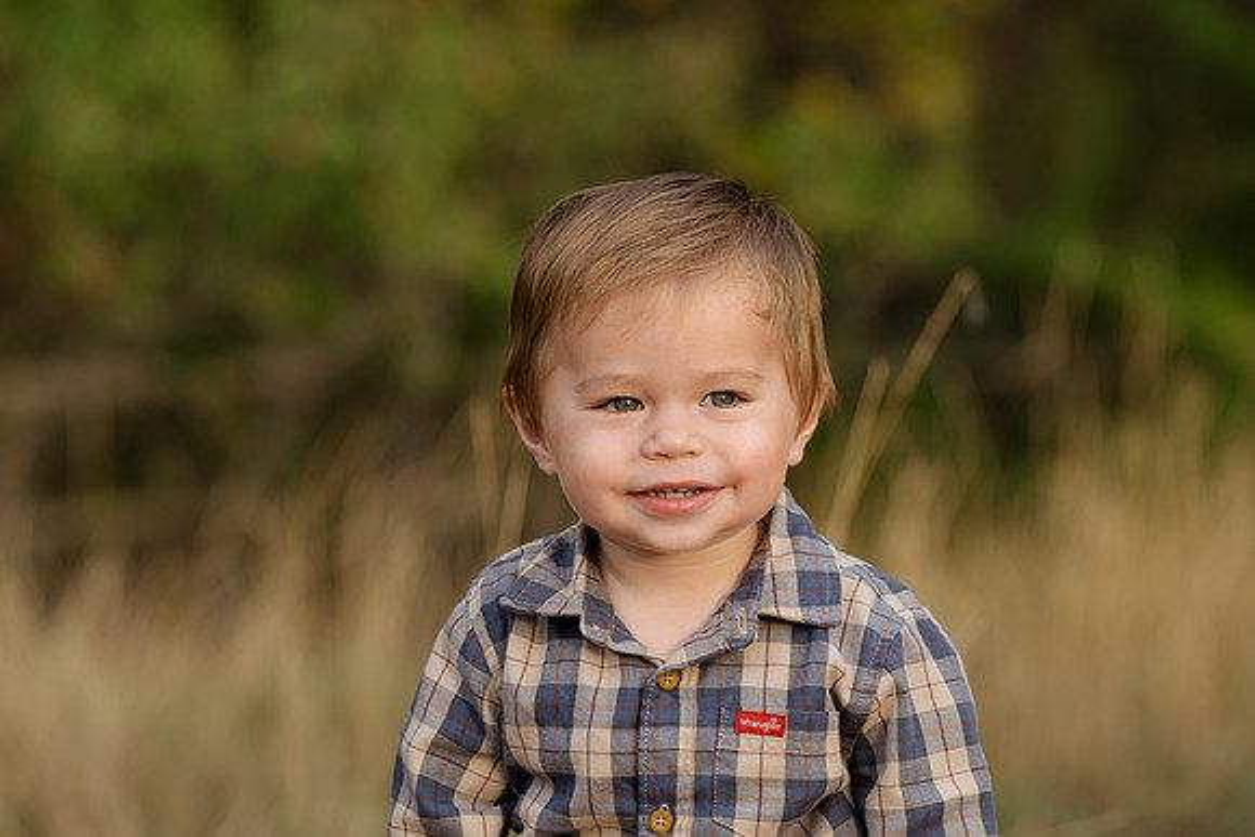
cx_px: 628
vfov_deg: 7.1
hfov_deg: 10.6
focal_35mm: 194
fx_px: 6764
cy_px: 418
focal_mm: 194
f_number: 5.6
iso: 640
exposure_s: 1/200
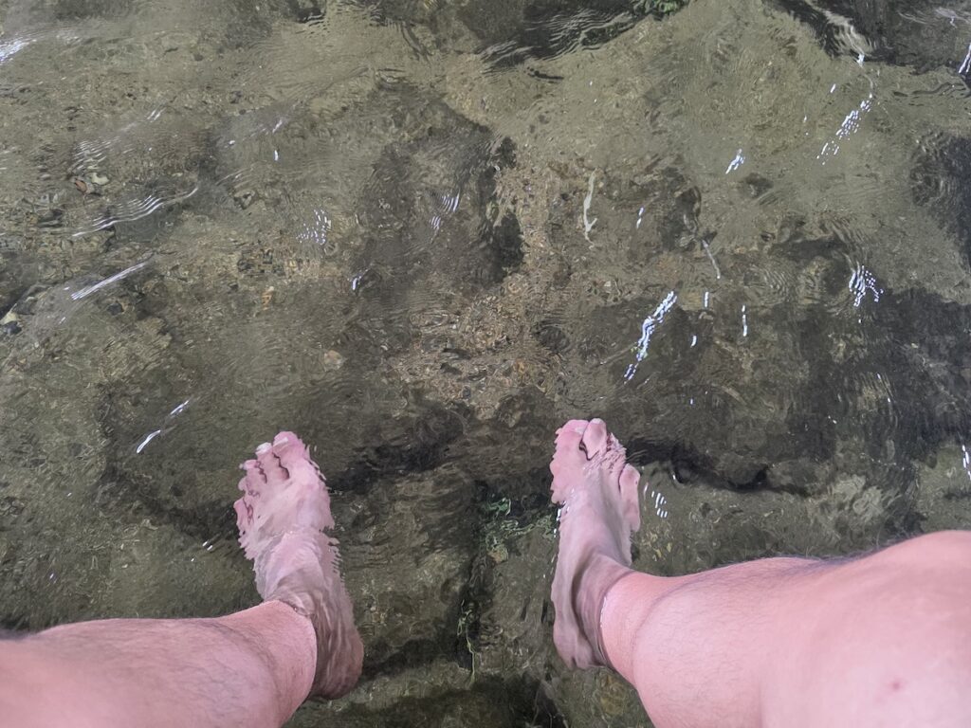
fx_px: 645
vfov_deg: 58.9
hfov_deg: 73.9
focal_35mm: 23
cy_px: 364
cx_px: 486
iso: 250
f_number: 1.7
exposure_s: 1/180
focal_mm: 6.3
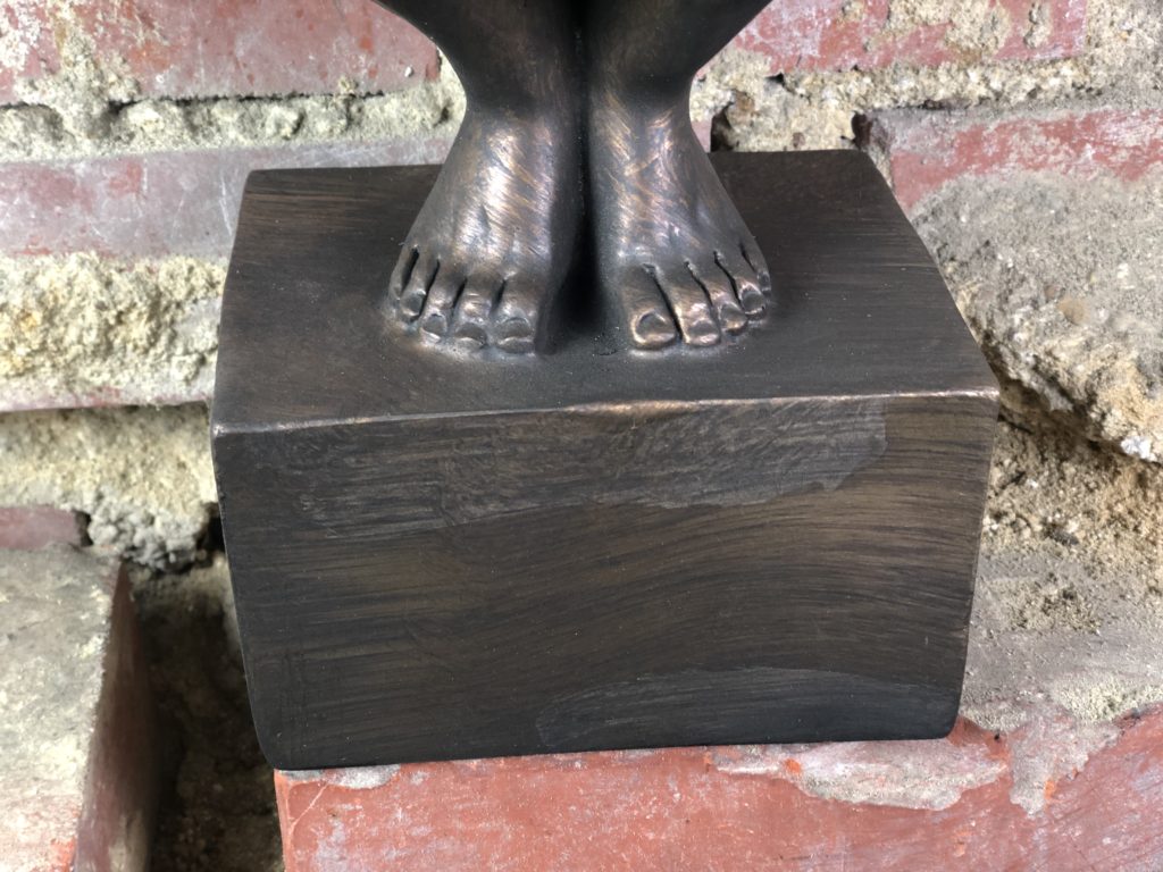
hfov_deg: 36.8
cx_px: 582
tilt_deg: -31.2
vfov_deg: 28.0
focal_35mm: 52
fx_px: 1747
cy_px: 436
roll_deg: +0.6
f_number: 2.4
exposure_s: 1/33
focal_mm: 6
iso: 80
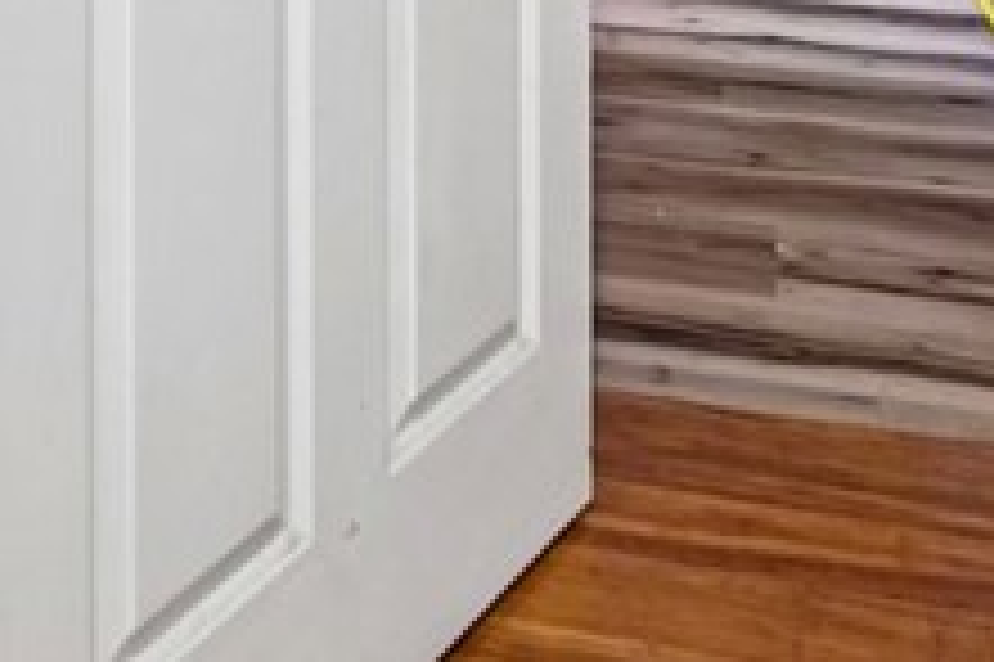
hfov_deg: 30.6
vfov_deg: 16.0
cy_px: -685
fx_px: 1793
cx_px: 288
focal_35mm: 65
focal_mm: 14
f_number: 8
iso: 400
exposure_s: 1/4
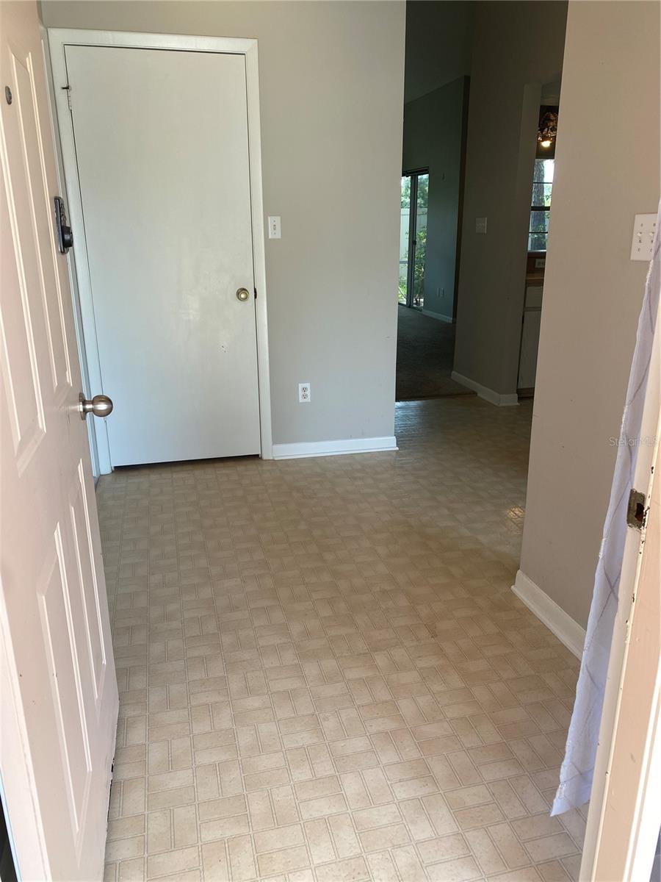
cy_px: 441
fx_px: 662
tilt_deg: -16.5
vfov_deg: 67.3
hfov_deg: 53.1
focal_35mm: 26
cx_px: 330
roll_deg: +1.2
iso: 40
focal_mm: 4.25
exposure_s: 1/120
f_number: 1.8
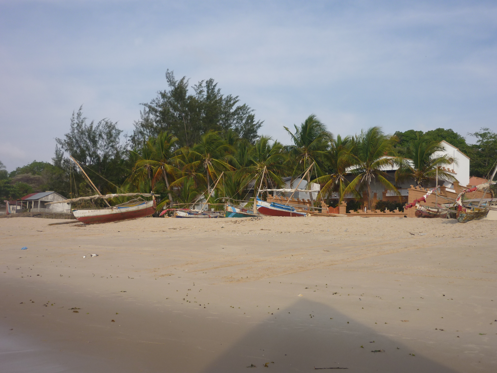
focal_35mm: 39
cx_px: 248
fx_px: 560
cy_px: 186
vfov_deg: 36.8
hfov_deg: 47.9
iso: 80
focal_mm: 6.4
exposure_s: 1/200
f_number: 8
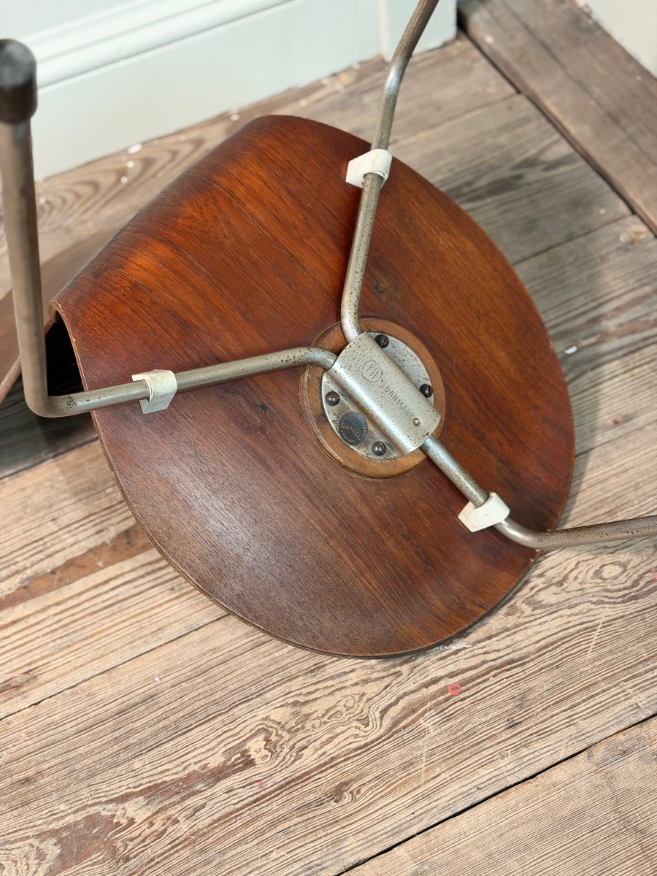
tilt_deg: -53.1
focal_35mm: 48
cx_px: 328
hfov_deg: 30.3
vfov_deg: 39.7
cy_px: 438
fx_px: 1215
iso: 200
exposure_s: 1/33
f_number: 1.78
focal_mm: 6.76
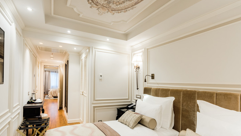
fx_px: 115
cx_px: 118
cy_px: 89
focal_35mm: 18
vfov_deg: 59.8
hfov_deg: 92.7
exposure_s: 1/10
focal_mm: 15
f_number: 5.6
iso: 320
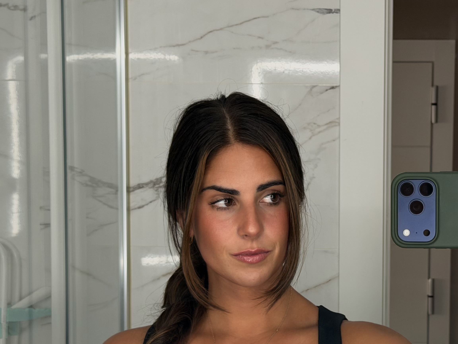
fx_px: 1111
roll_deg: +0.5
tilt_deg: -2.1
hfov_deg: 22.9
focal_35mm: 84
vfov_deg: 17.4
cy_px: 271
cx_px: 369
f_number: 1.78
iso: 125
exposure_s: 1/50
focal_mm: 6.76
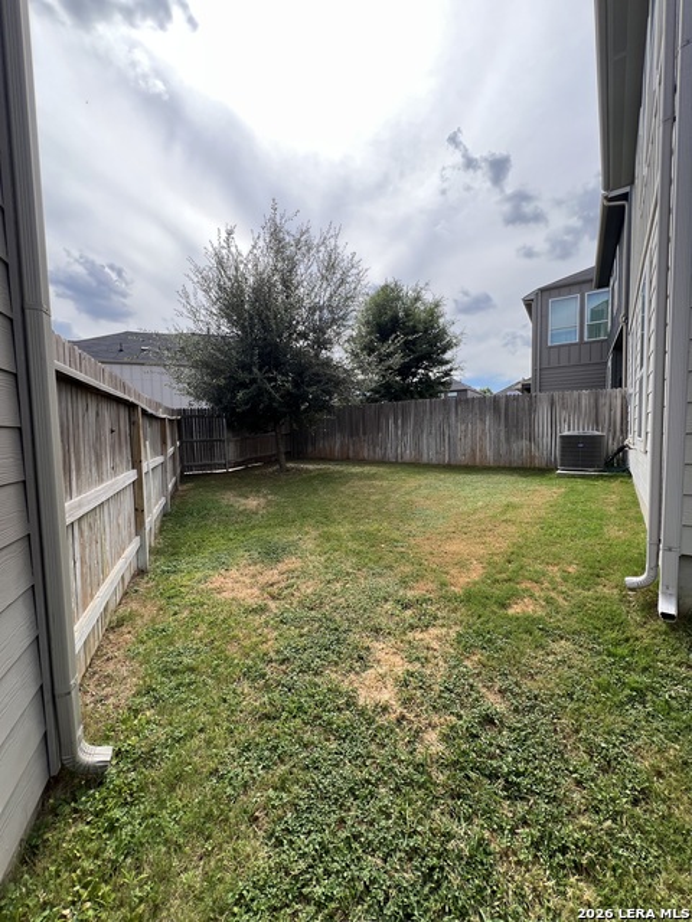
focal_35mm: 13
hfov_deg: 89.9
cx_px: 346
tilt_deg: -4.1
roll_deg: +1.7
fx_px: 347
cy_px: 461
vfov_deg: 106.2
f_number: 1.8
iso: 32
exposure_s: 1/515
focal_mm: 1.57
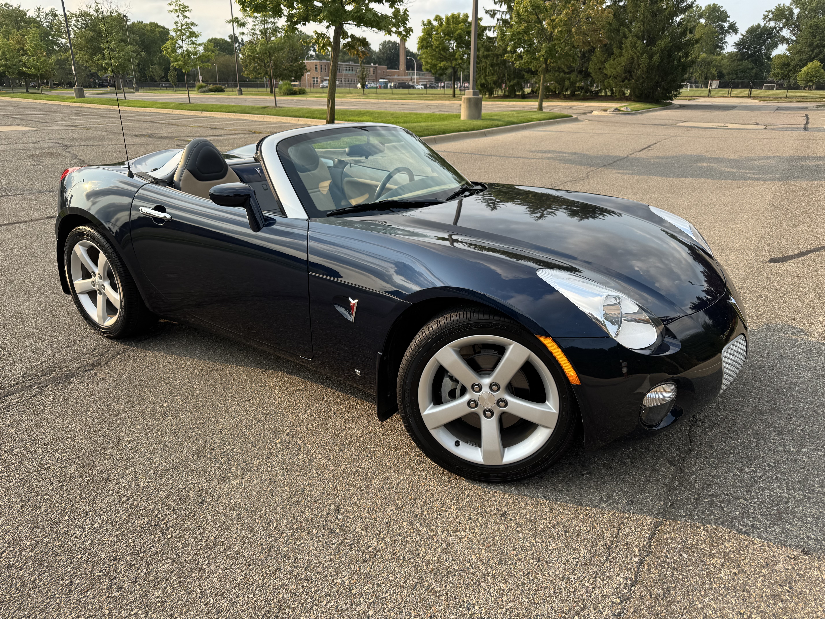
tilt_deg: -20.7
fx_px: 572
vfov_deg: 56.8
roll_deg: +0.1
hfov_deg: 71.6
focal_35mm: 24
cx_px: 412
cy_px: 310
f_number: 1.78
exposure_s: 1/1151
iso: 80
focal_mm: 6.76
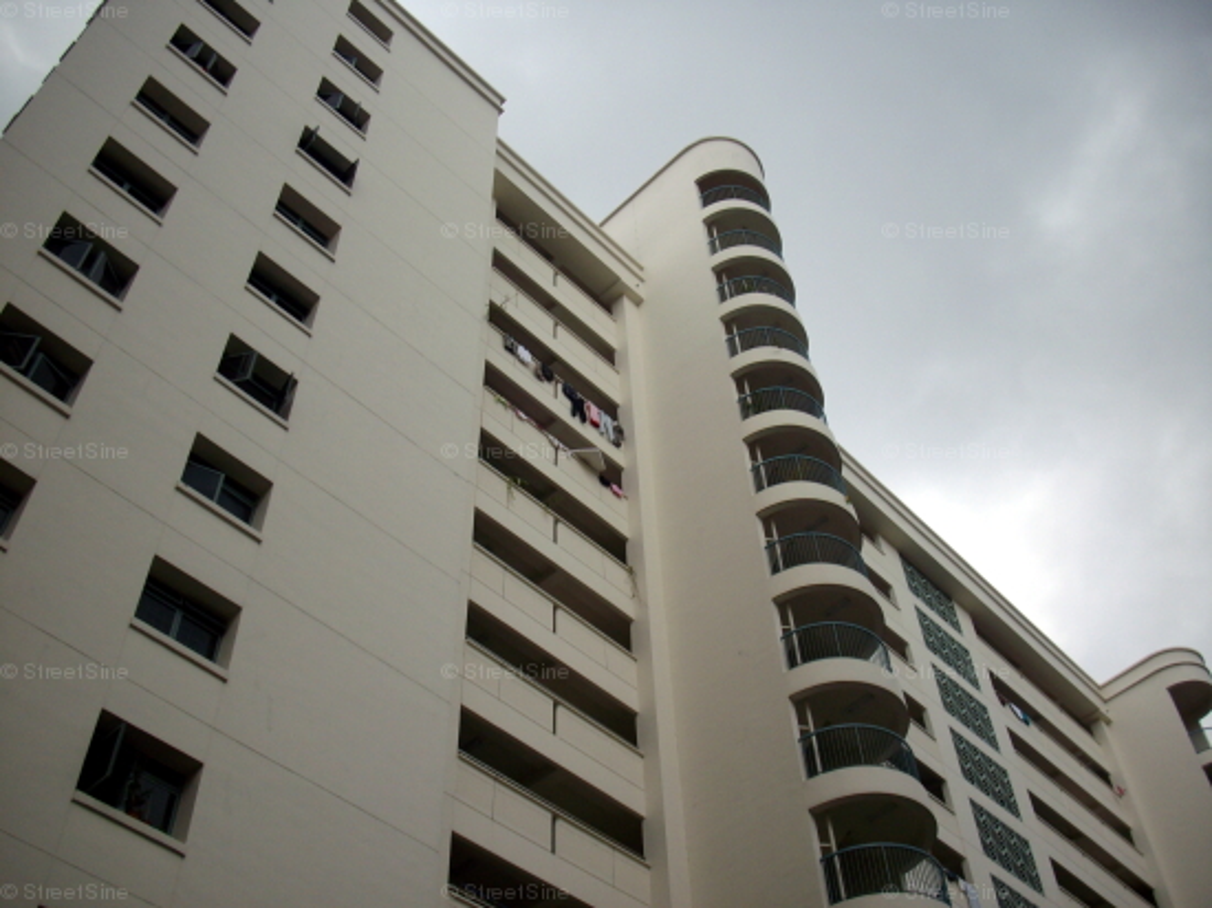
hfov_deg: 50.2
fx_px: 1295
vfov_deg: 38.6
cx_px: 606
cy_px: 454
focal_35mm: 37
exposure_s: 1/160
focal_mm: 6.2
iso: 80
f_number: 5.6
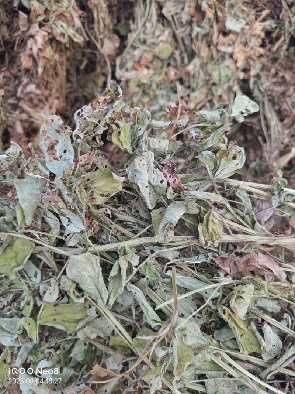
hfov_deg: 56.8
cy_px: 197
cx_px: 148
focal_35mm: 24
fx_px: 273
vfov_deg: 71.6
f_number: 1.88
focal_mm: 5.56
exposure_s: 1/469
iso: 50
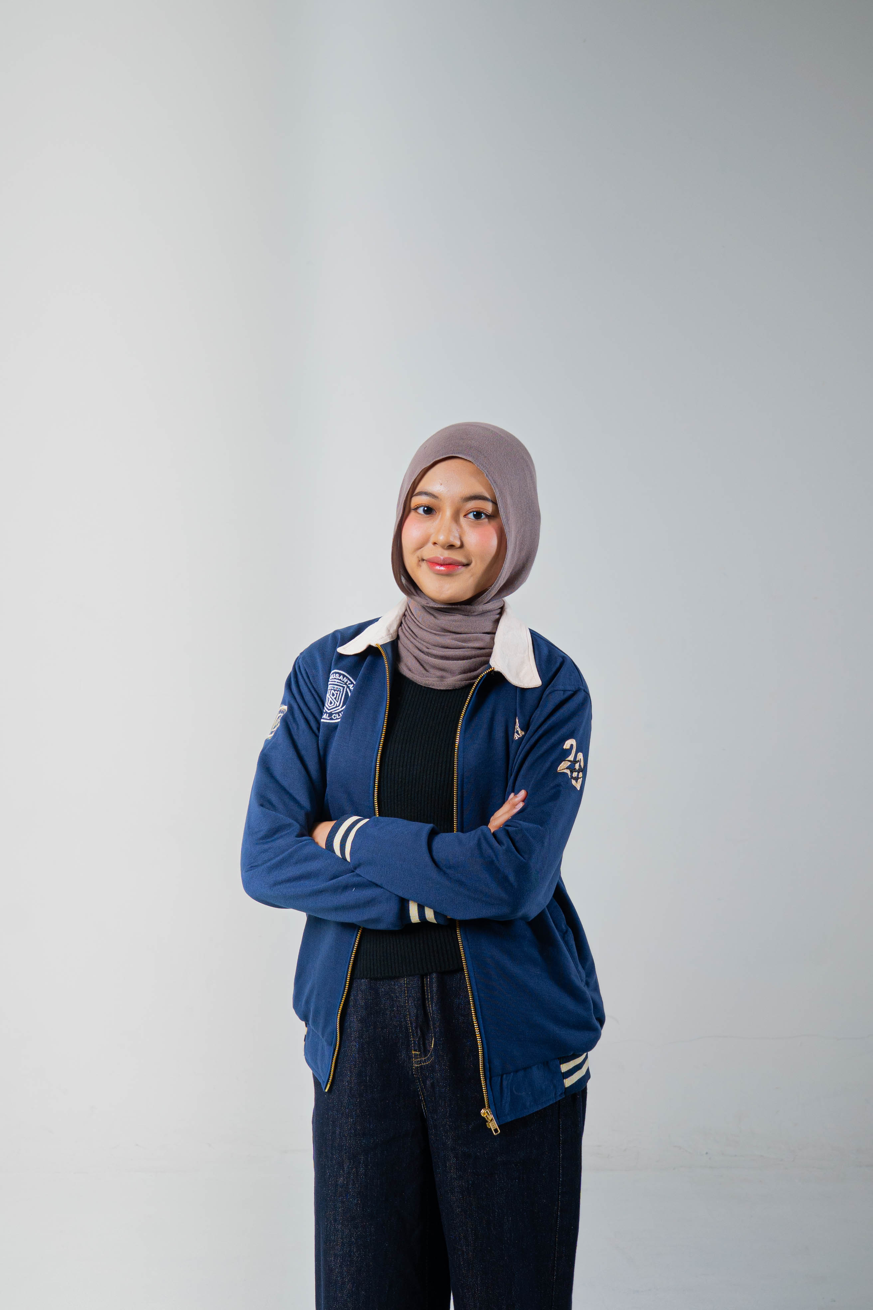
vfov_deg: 38.2
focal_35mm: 52
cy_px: 655
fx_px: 1891
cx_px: 436
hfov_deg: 26.0
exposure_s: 1/200
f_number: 6.3
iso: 100
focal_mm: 35
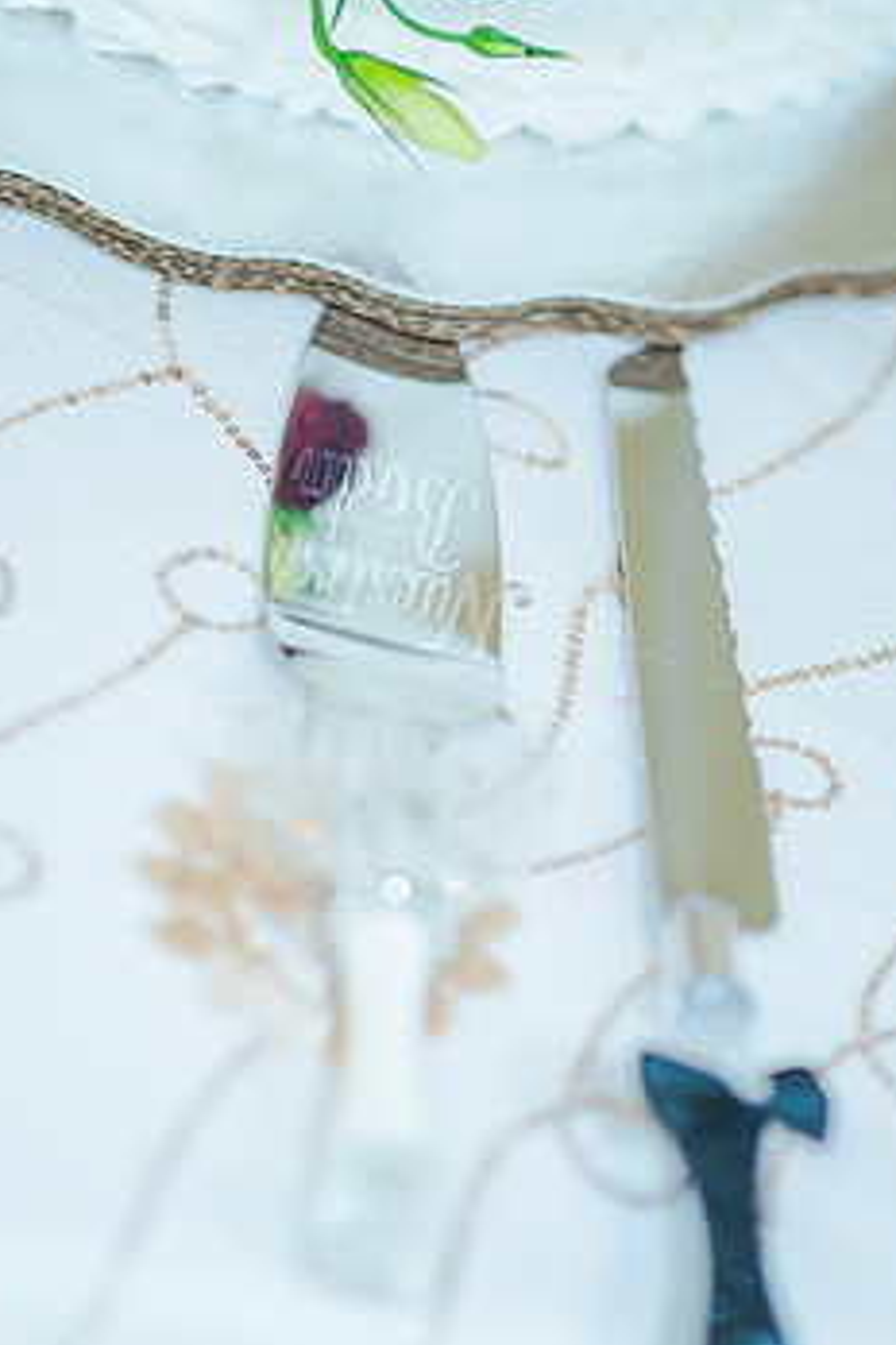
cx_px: 421
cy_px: 823
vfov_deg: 18.6
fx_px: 4106
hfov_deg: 12.5
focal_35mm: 110
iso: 800
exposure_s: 1/125
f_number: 1.8
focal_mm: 85
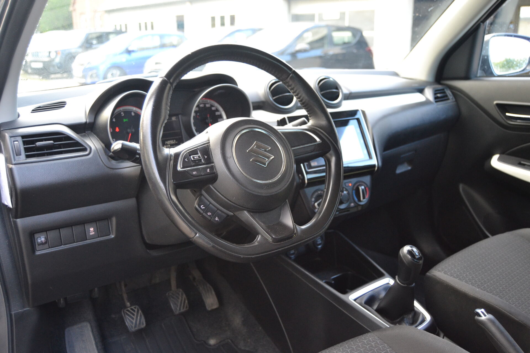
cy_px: 176
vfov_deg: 43.6
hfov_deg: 61.9
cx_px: 265
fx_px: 442
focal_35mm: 30
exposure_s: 1/60
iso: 1000
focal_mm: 20
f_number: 3.5
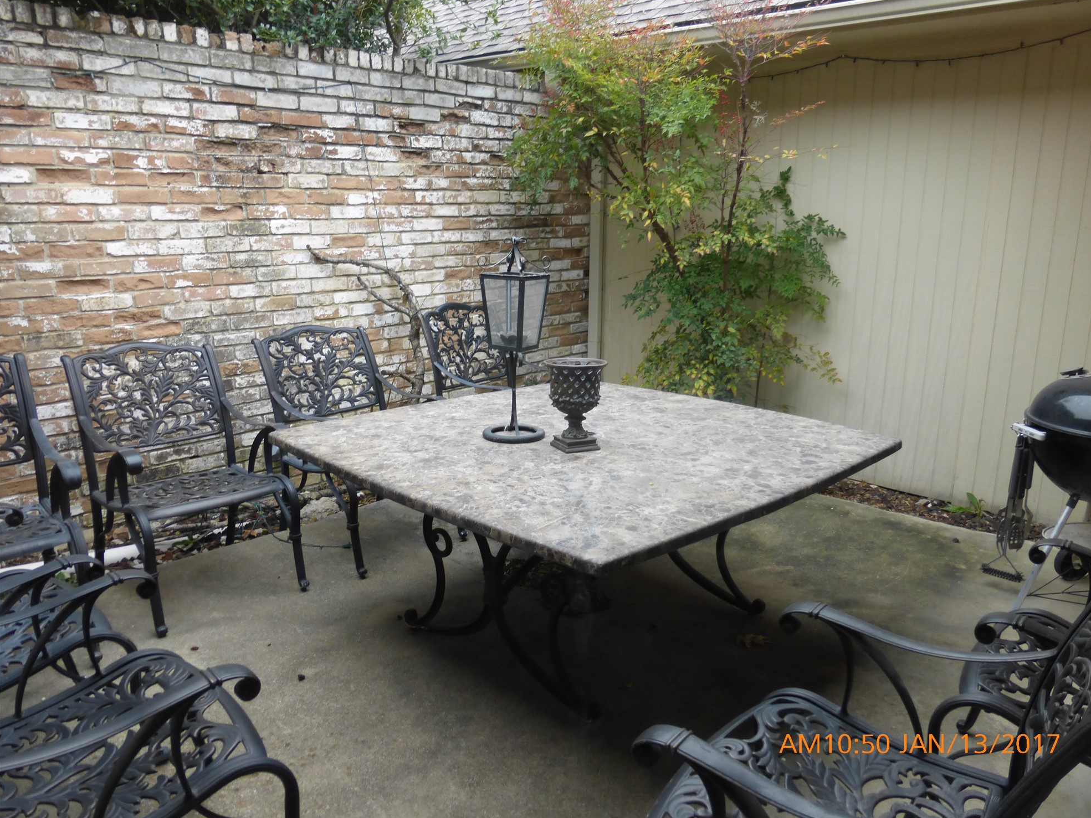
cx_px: 565
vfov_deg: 53.1
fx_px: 819
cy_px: 403
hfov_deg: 67.3
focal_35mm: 26
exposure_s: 1/60
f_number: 3.3
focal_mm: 4.3
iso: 100
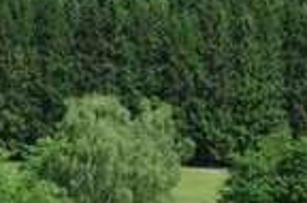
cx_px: -66
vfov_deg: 6.0
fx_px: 1827
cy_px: 530
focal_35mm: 215
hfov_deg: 9.5
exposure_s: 1/160
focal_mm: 26
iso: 200
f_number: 13
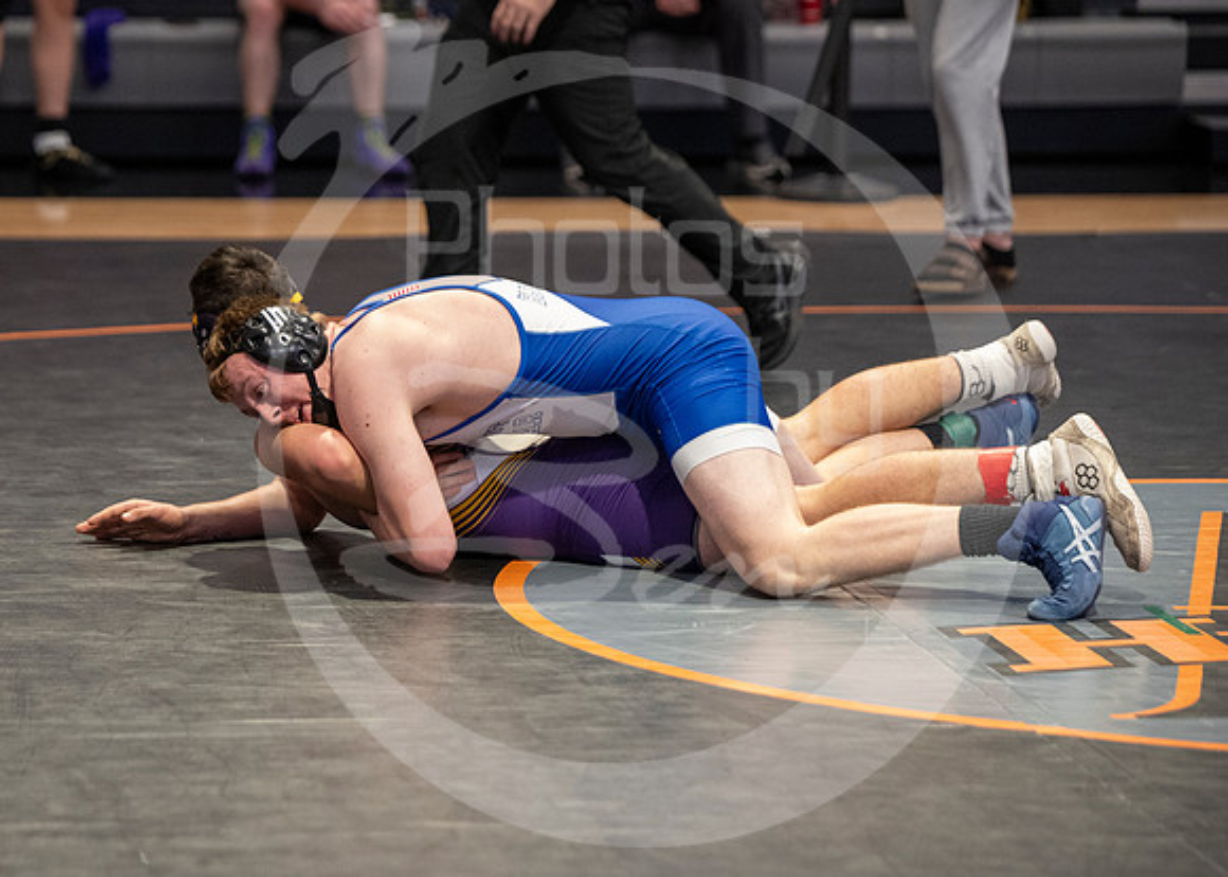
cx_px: 449
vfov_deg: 7.9
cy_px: 475
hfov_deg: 11.0
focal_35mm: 183
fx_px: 6382
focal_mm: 125
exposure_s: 1/1000
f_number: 2.8
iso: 3200
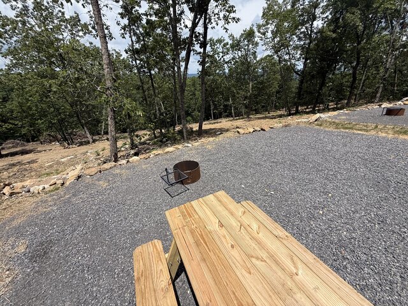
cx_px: 204
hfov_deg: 102.1
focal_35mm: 14
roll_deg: +1.3
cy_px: 153
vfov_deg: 85.7
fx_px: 165
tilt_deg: -24.2
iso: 50
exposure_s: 1/2506
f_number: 2.2
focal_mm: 2.22
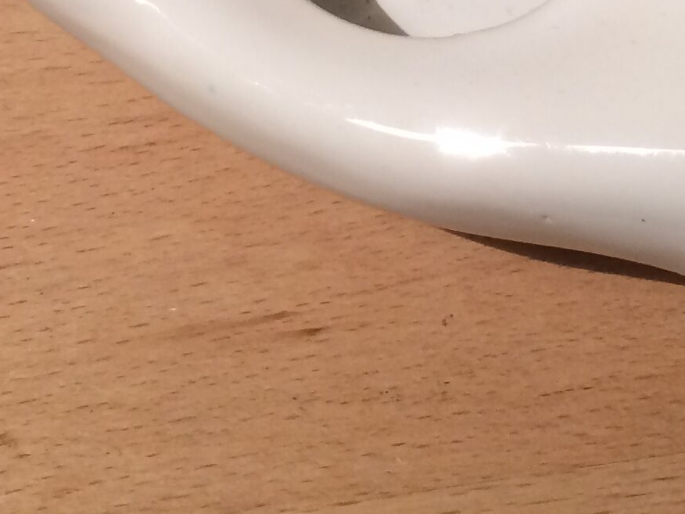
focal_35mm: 108
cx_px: 357
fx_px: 2137
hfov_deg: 18.2
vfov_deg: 12.6
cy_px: -387
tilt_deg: -53.0
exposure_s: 1/33
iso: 40
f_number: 2.2
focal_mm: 4.15
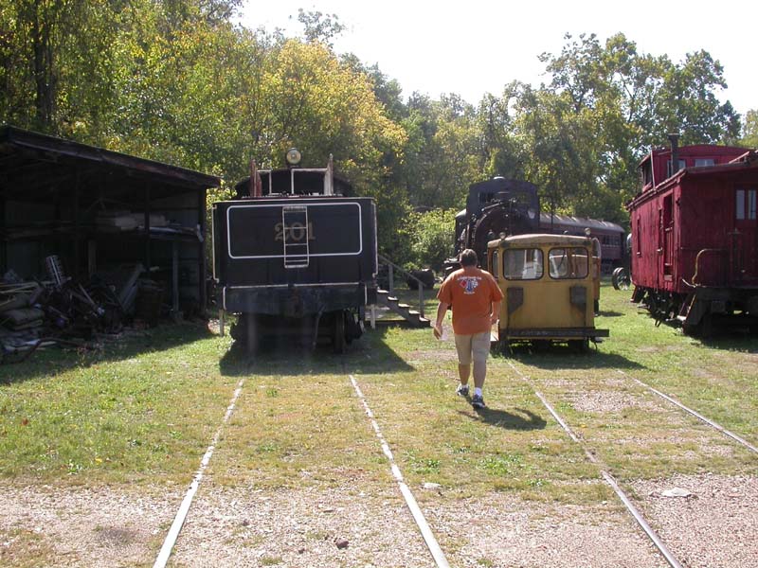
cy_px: 284
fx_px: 832
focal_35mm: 38
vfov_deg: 37.7
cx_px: 379
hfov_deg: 49.0
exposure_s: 1/159
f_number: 6.7
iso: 100
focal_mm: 7.85
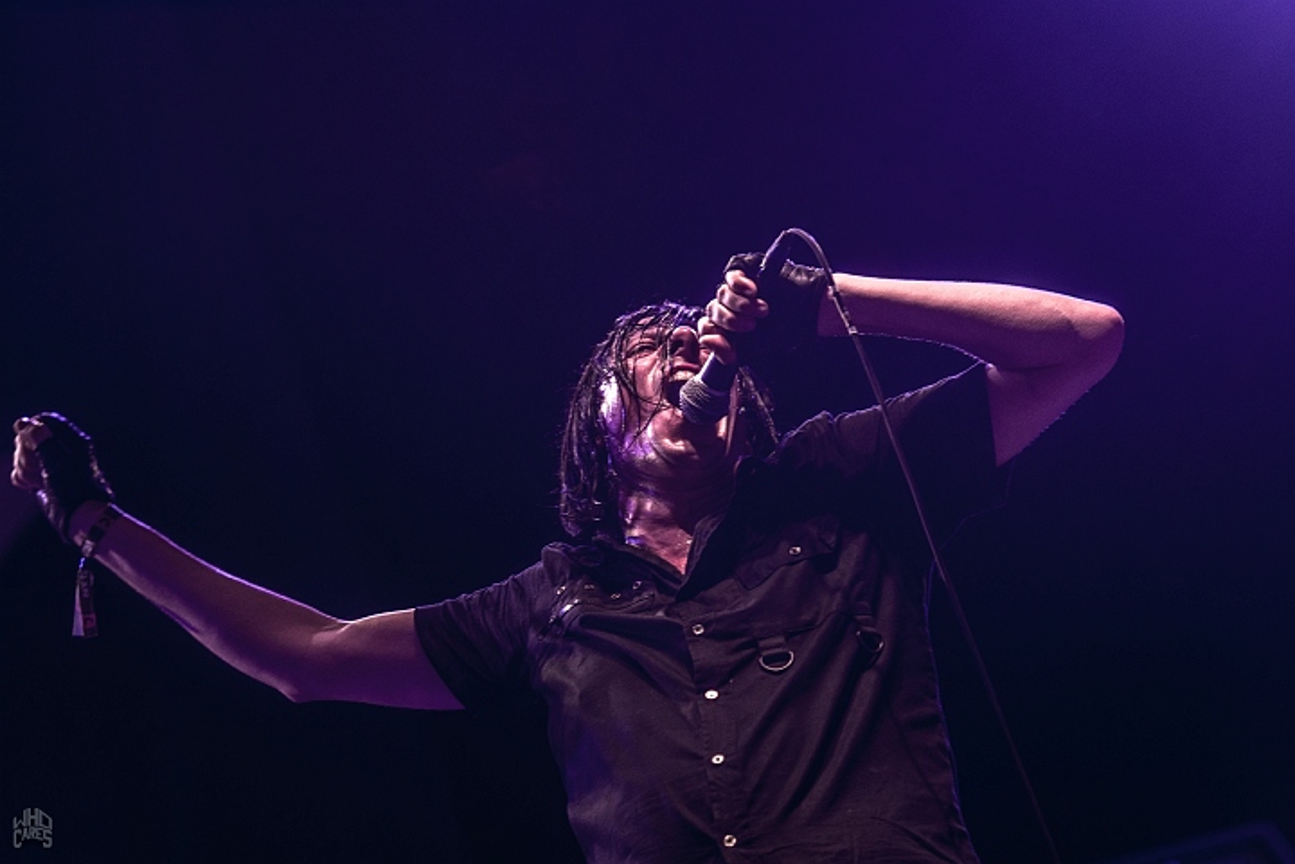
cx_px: 648
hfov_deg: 9.1
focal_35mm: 225
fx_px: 8093
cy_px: 432
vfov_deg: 6.1
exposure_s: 1/100
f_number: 2.8
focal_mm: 150
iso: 500
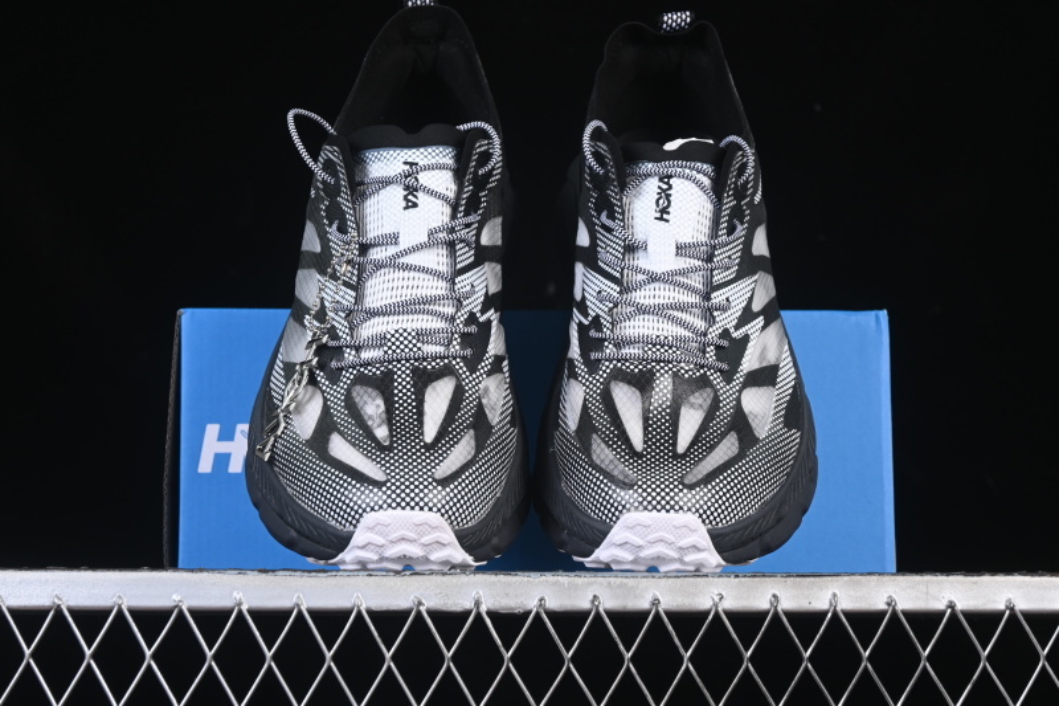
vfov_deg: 18.2
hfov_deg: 27.0
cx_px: 530
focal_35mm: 75
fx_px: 2206
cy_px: 353
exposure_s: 1/60
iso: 160
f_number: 7.1
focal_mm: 50
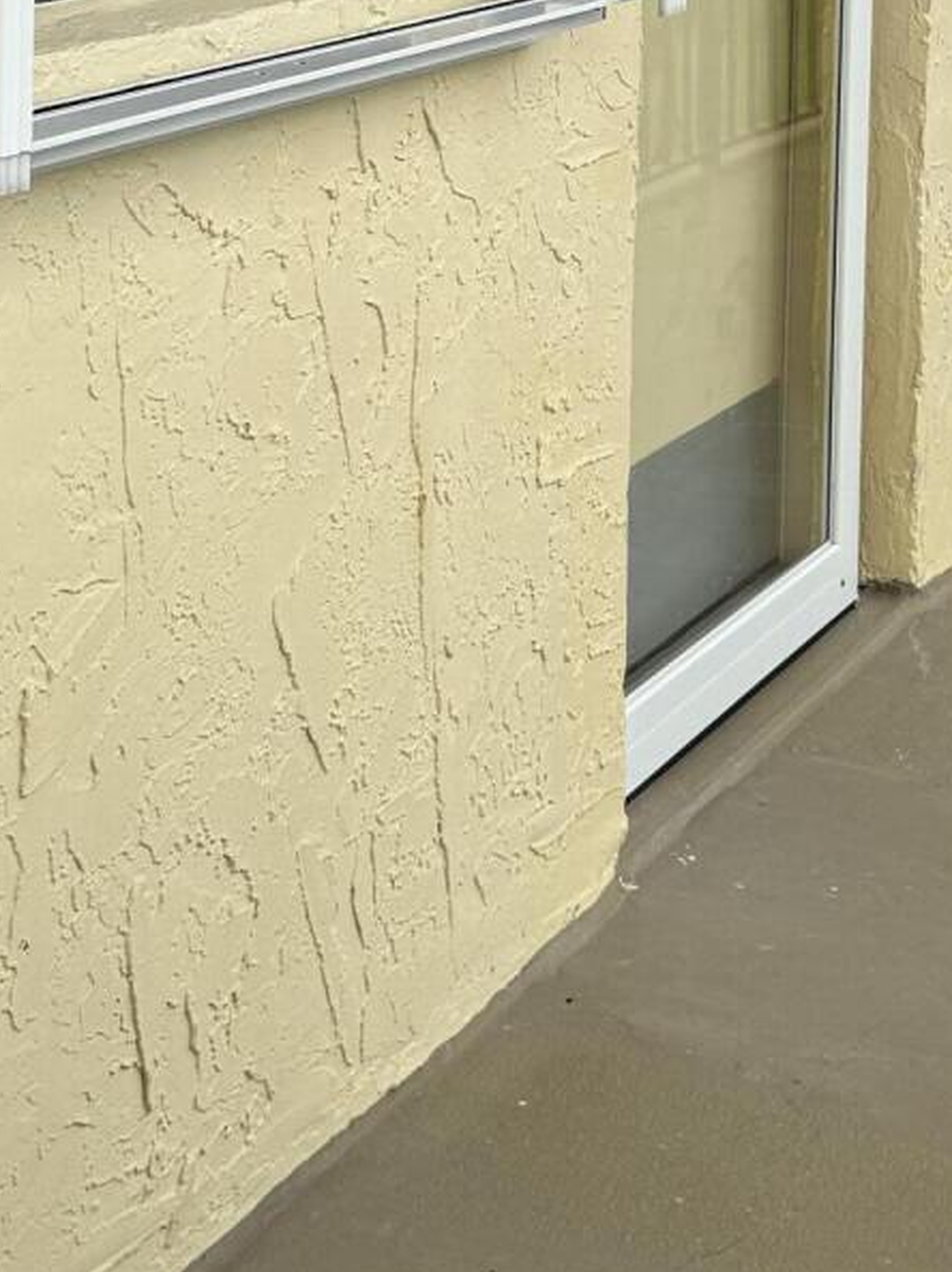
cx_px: 493
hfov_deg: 18.2
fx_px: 2973
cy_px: -127
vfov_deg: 22.7
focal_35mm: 81
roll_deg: -0.4
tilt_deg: -5.0
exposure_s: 1/3597
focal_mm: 6.76
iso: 80
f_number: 1.78
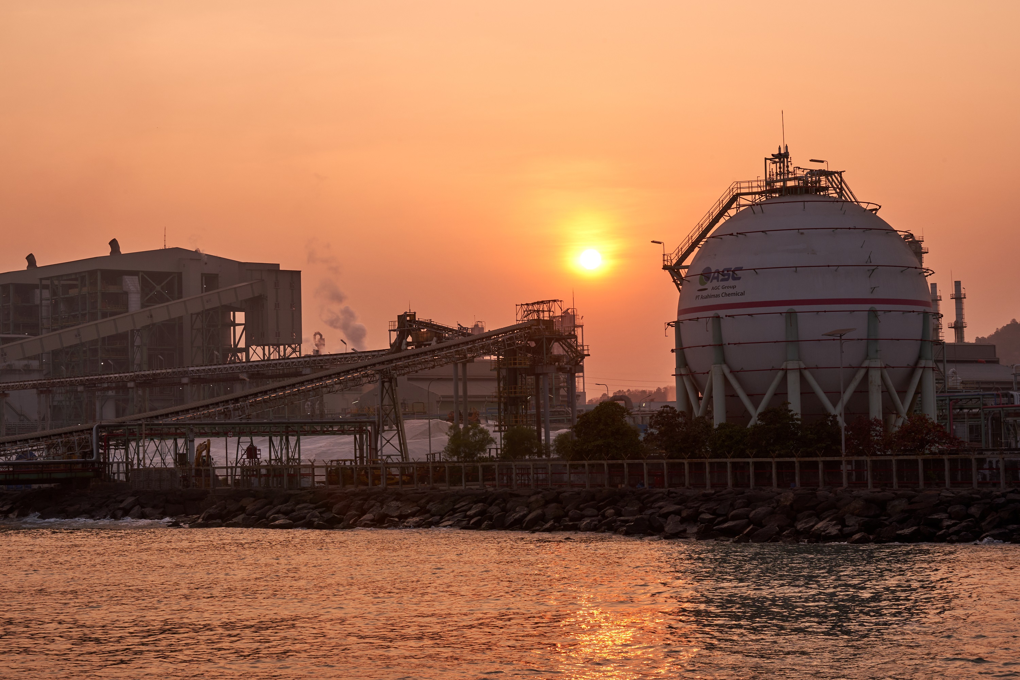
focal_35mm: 70
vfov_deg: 19.5
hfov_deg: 28.8
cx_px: 510
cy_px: 340
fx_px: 1983
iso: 400
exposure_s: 1/100
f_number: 18
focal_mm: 70
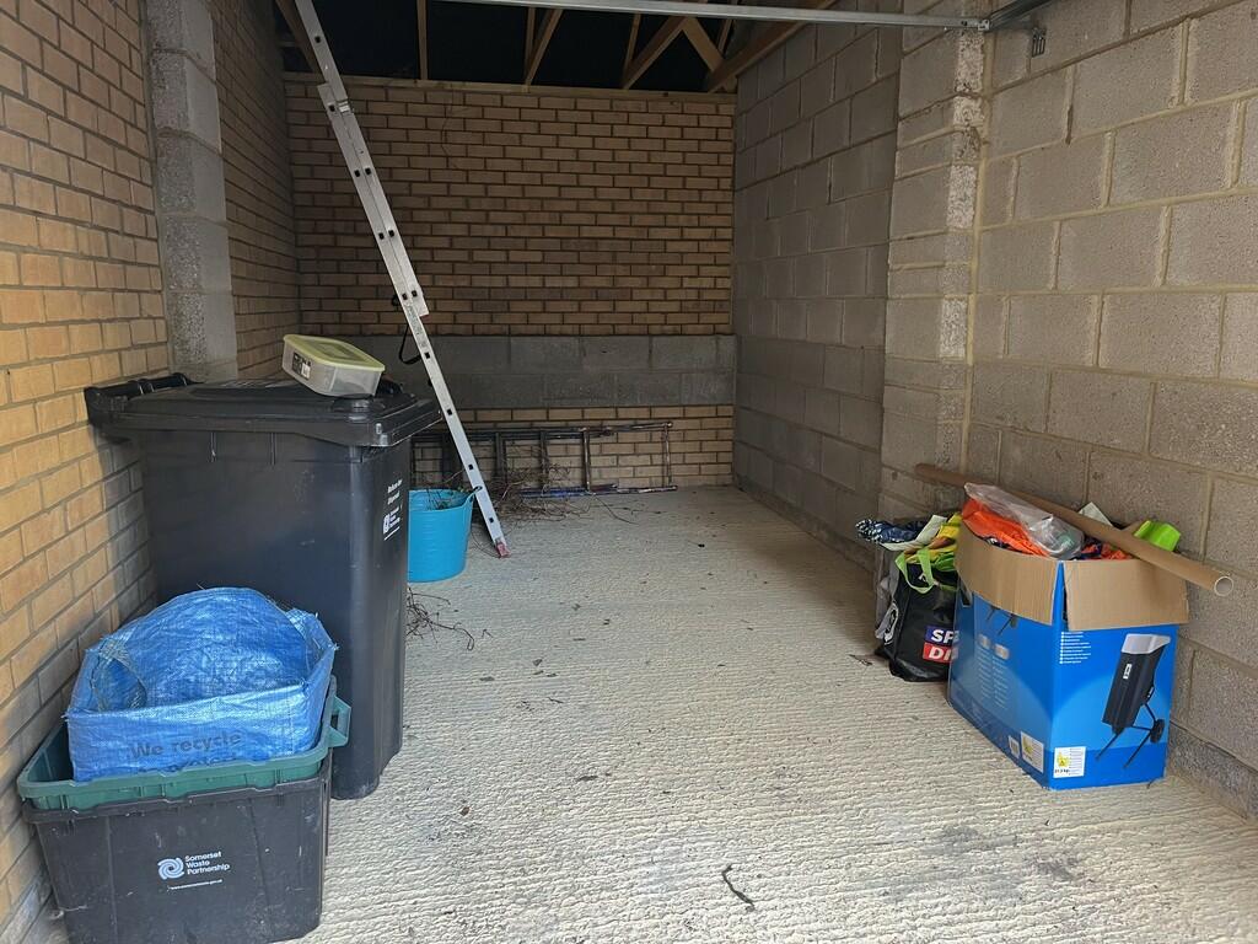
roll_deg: +0.0
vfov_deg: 53.1
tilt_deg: -9.8
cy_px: 472
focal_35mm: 26
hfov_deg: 67.3
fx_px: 945
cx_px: 629
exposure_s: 1/60
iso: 160
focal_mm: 5.1
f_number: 1.6
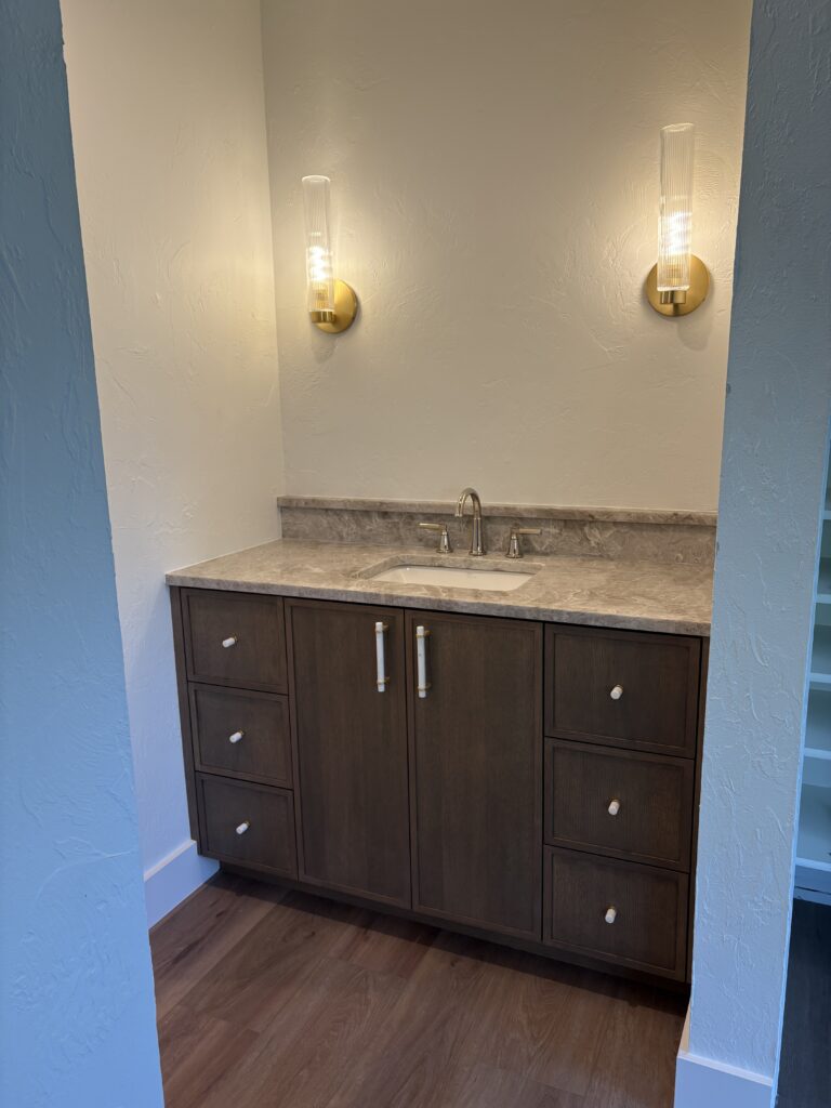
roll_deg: +1.4
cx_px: 416
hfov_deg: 53.1
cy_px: 554
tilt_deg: -11.5
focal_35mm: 26
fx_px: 832
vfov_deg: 67.3
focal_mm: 5.96
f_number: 1.6
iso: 80
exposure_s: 1/120
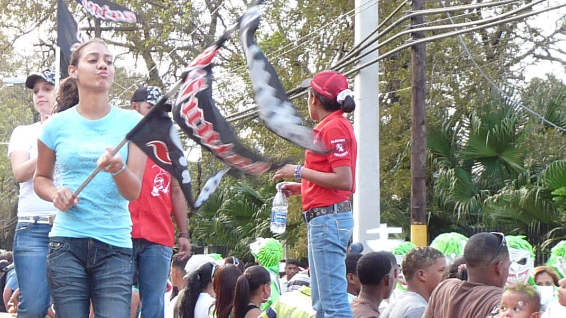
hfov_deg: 18.6
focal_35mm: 112
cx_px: -7
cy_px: 194
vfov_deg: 10.8
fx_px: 1681
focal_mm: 5.4
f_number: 3
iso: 100
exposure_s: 1/60
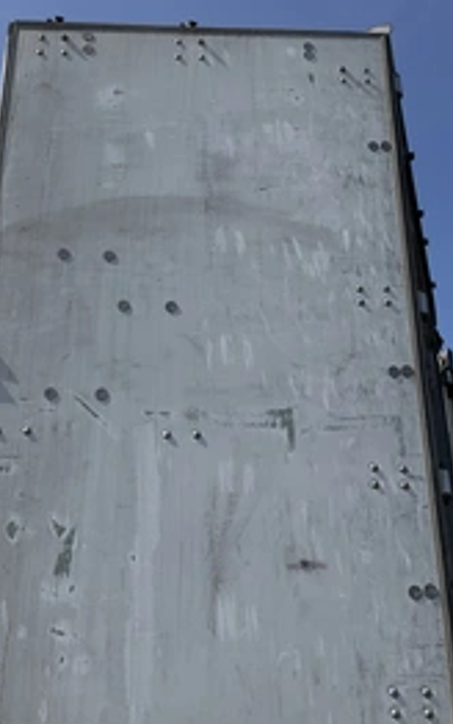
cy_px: 315
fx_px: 927
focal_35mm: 47
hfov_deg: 27.4
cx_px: 218
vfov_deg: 42.5
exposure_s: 1/2801
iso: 25
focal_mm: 3
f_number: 1.8
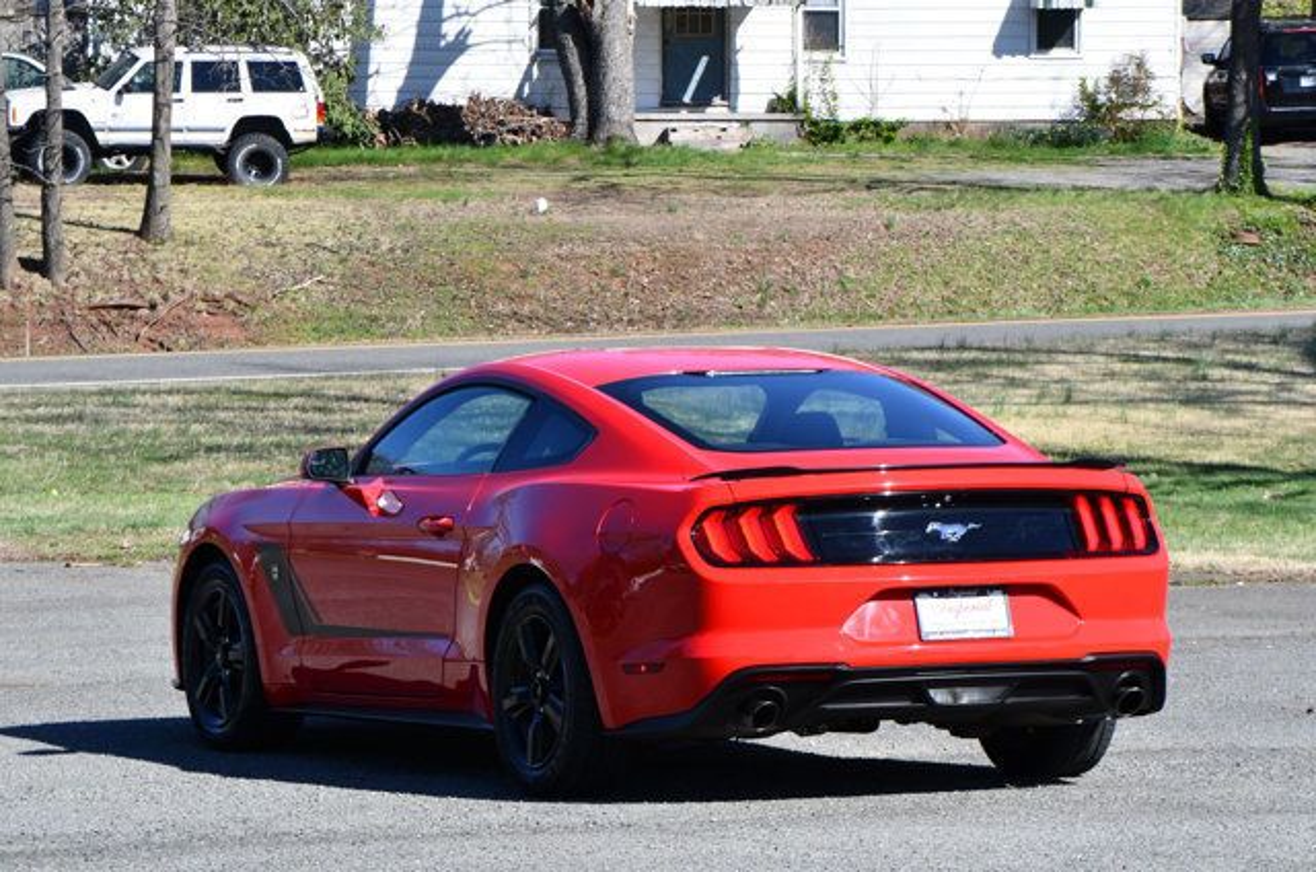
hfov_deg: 11.4
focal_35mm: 180
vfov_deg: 7.6
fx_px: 6567
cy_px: 436
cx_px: 658
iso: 125
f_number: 8
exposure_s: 1/250
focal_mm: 120
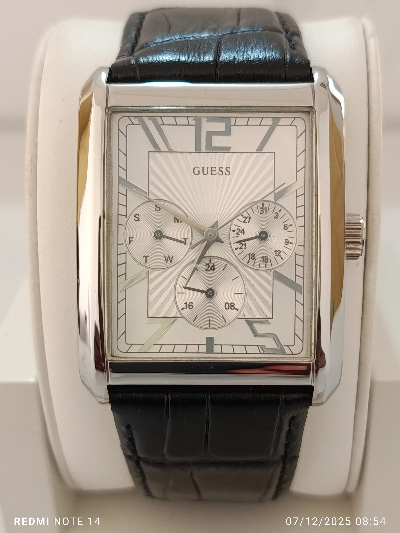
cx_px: 200
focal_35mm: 49
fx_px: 755
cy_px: 270
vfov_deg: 38.9
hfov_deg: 29.7
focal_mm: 5.24
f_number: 1.7
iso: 1076
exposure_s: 1/100
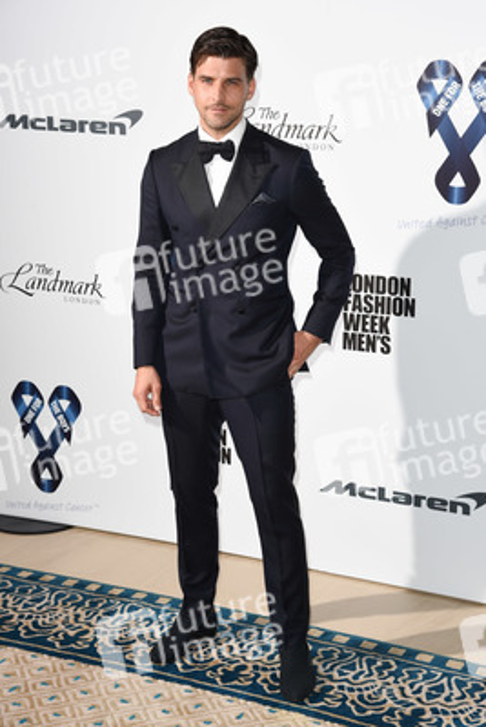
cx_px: 243
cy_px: 364
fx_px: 1254
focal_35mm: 62
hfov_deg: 21.9
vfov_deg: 32.4
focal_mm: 62
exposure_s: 1/250
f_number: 6.3
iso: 640
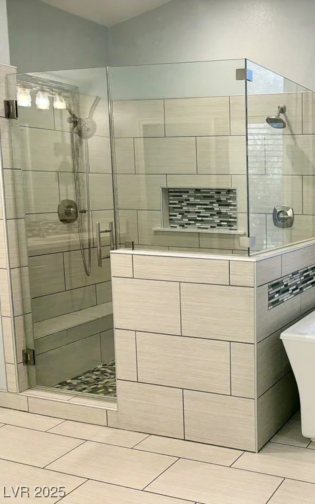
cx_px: 336
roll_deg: +0.1
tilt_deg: -8.2
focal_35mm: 37
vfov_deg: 52.7
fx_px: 508
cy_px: 252
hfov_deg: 31.1
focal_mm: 5.96
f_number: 1.6
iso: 80
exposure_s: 1/120
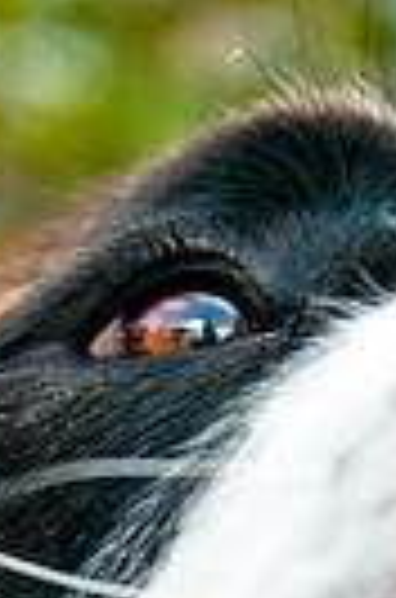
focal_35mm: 254
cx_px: 29
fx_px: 4213
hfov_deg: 5.4
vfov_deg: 8.0
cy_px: 755
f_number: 3.2
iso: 400
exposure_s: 1/800
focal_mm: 50
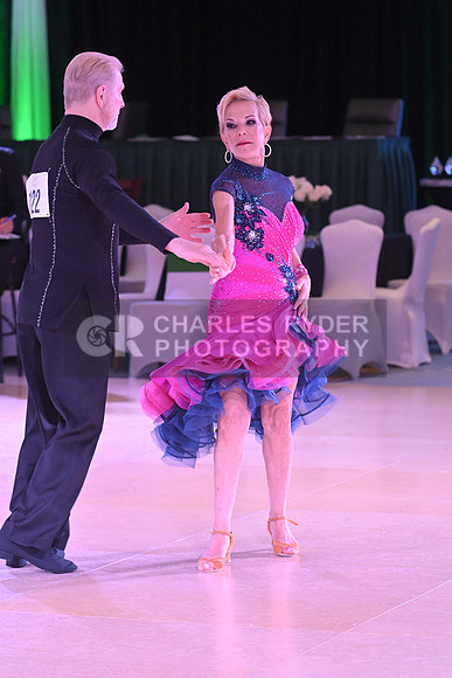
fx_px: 2729
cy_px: 339
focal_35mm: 145
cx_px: 226
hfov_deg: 9.5
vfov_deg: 14.2
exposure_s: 1/400
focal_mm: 145
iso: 5000
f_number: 5.6
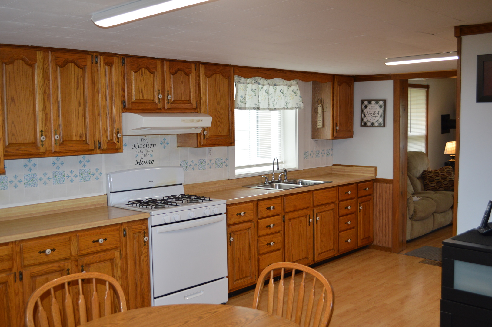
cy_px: 164
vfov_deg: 36.8
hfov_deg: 53.2
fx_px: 492
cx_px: 246
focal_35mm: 36
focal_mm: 24
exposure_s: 1/60
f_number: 4
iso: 400
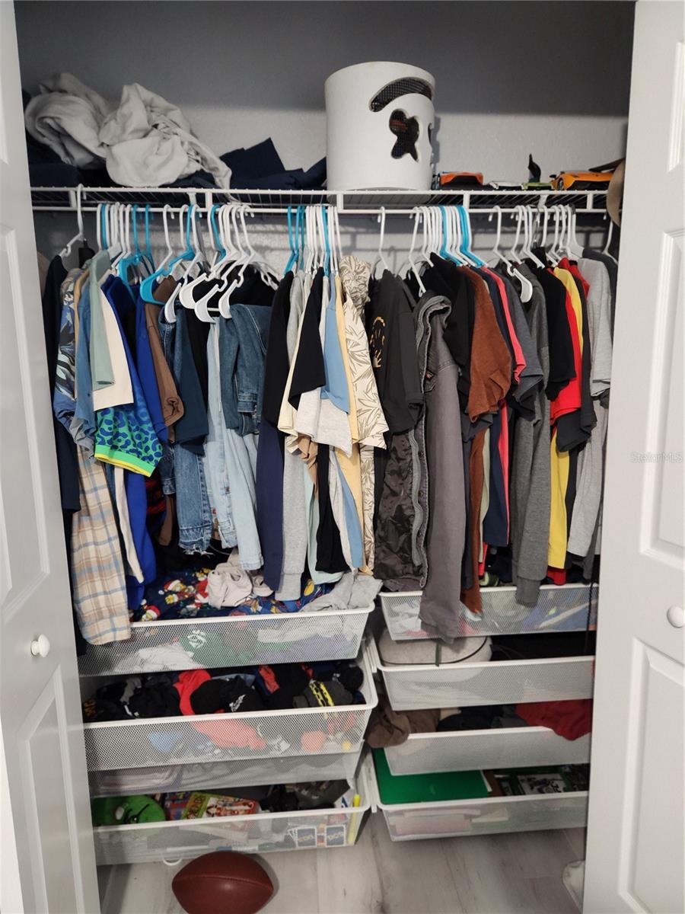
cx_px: 342
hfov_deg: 58.9
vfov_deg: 73.9
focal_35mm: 23
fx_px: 607
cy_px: 457
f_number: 1.8
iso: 640
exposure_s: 1/40
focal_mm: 5.4
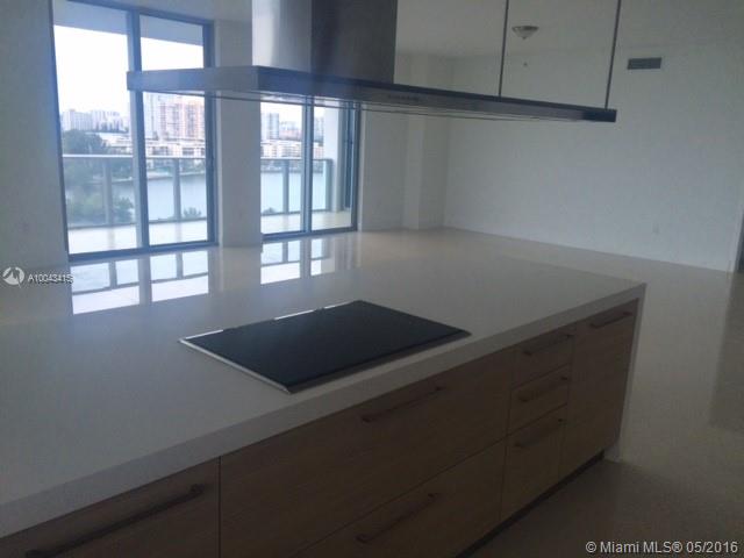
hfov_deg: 61.7
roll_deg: -1.6
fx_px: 623
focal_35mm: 29
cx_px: 372
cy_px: 279
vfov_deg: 48.2
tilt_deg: -13.4
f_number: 2.2
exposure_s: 1/357
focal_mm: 4.15
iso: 32
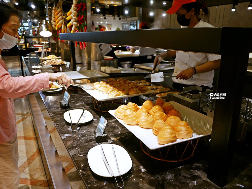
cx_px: 126
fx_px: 204
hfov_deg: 63.4
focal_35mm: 28
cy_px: 94
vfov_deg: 49.8
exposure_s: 1/80
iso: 200
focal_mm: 14
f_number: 2.5
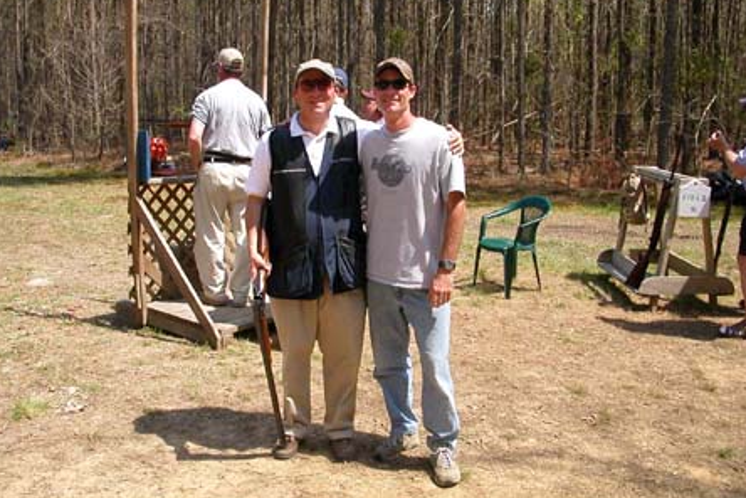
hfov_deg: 49.6
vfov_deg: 34.2
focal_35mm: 39
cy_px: 261
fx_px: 808
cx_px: 371
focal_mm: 5.6
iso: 100
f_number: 4.5
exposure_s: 1/327
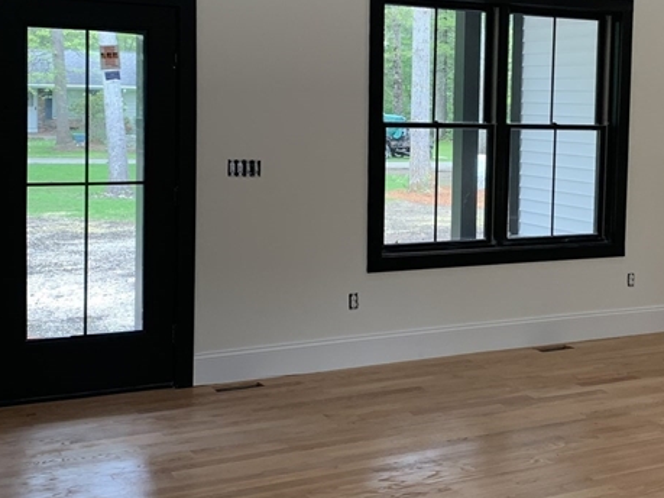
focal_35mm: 58
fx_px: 1112
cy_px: 180
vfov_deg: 25.1
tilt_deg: -3.9
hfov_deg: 32.8
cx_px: 466
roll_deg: -1.0
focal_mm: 4.25
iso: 80
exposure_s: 1/120
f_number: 1.8
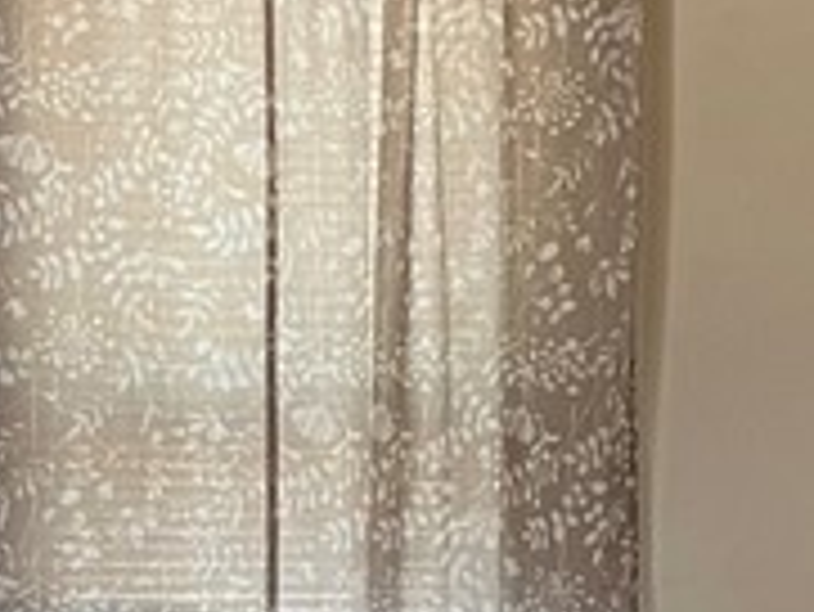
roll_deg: -0.8
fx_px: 3459
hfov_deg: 13.4
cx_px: 481
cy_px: 716
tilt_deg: -9.2
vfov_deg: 10.0
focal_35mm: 147
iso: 160
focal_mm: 5.7
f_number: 1.5
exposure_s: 1/60
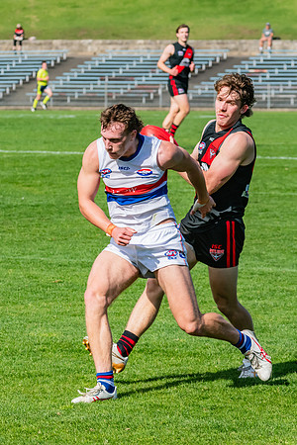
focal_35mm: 274
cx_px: 159
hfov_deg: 5.0
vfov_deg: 7.5
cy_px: 230
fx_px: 3393
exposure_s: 1/1600
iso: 800
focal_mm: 170
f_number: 11
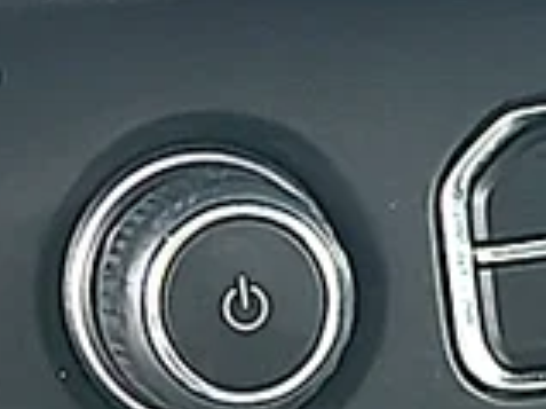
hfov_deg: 11.5
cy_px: 662
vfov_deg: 8.6
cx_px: 762
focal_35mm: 167
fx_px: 2632
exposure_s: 1/40
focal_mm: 6.86
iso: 500
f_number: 1.78
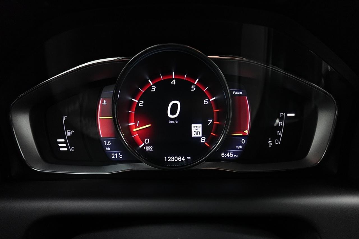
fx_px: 199
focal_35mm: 20
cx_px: 180
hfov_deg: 84.0
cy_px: 120
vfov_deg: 61.9
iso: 1000
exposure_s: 1/80
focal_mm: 7.6
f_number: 2
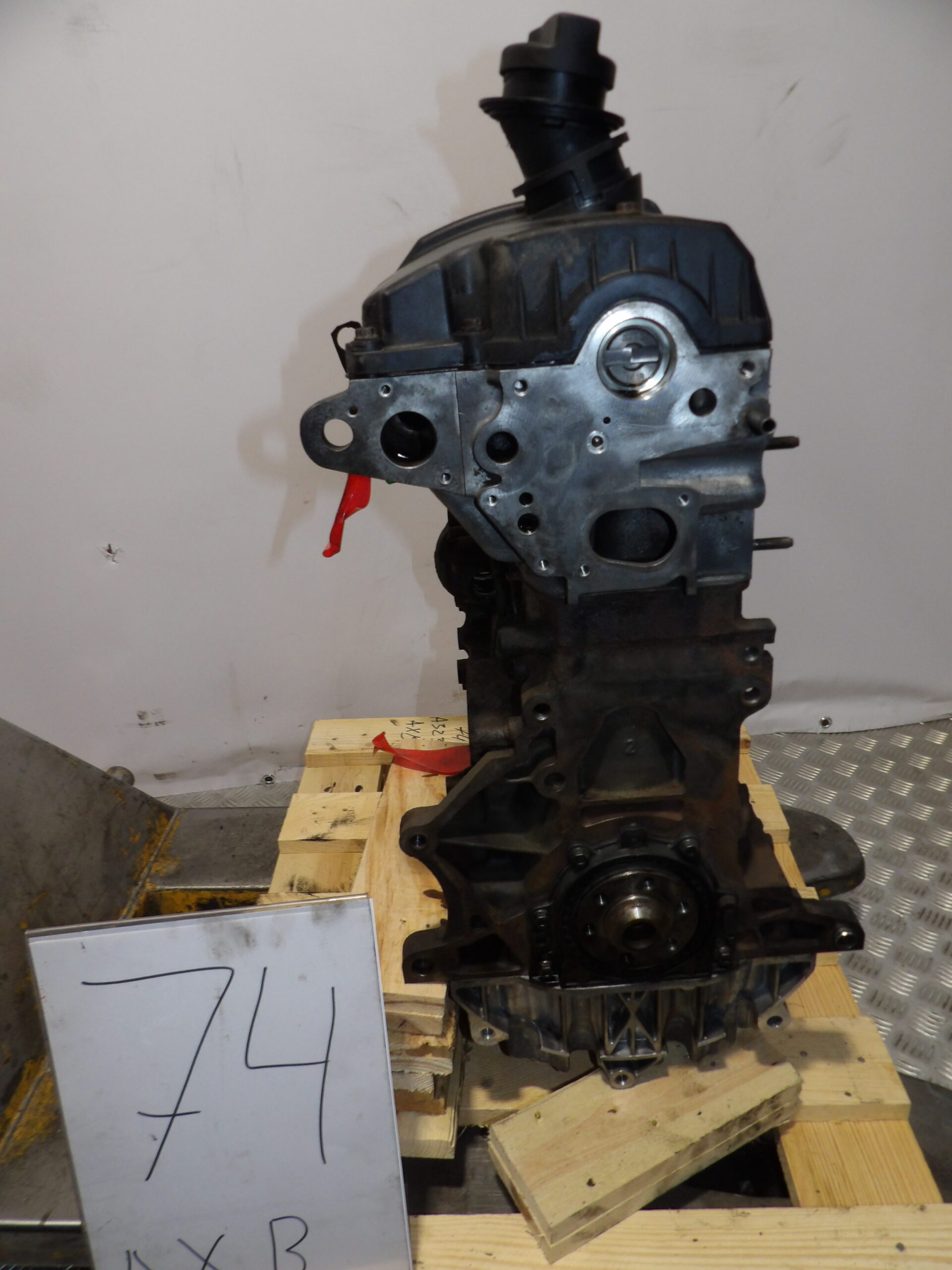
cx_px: 476
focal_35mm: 24
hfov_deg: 56.8
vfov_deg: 71.6
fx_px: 880
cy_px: 635
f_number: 3.2
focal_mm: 4.3
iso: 200
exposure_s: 1/60
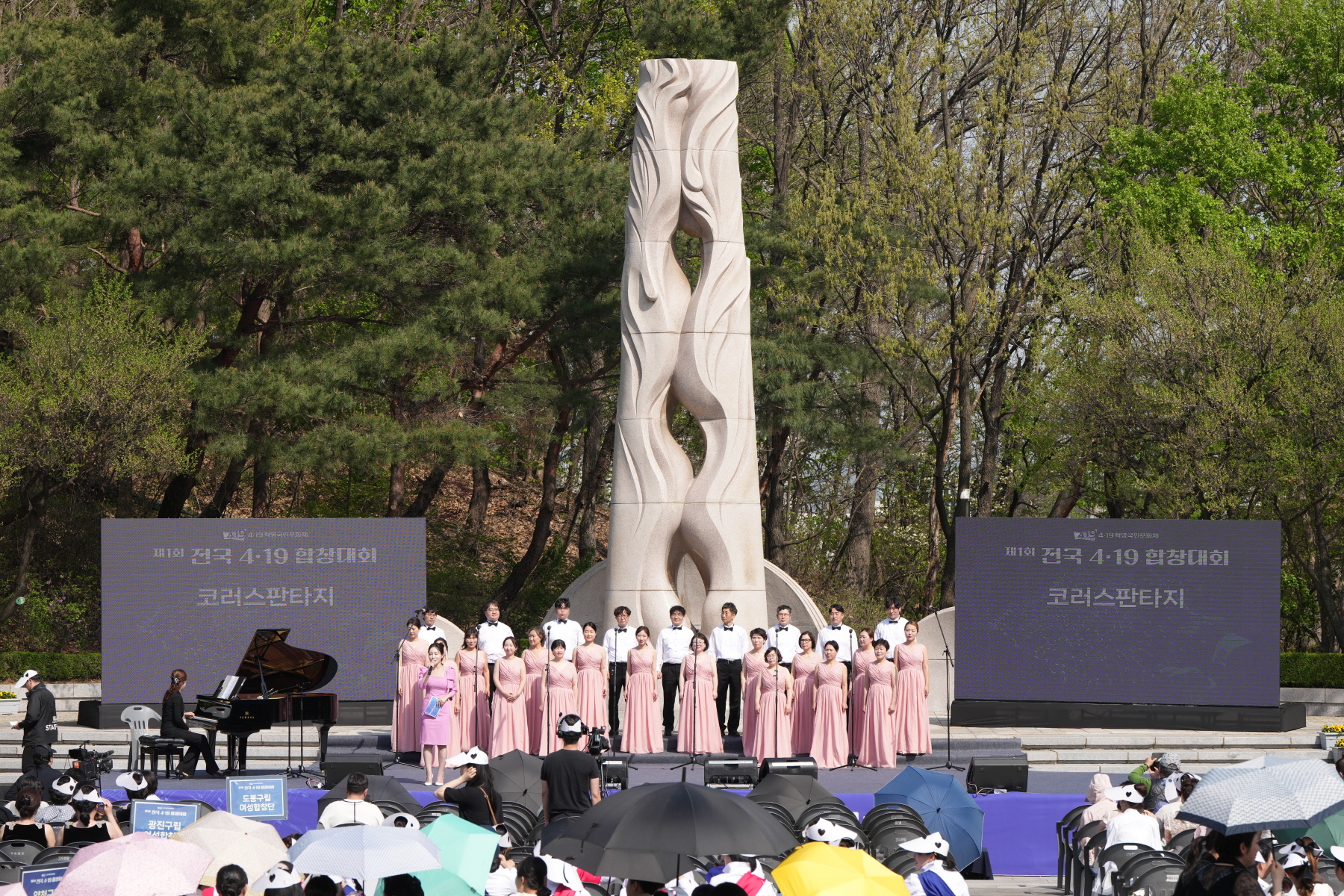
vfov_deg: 12.0
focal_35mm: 114
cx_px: 672
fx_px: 4256
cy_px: 448
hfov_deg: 17.9
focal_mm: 114
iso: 400
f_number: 7.1
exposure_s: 1/1000
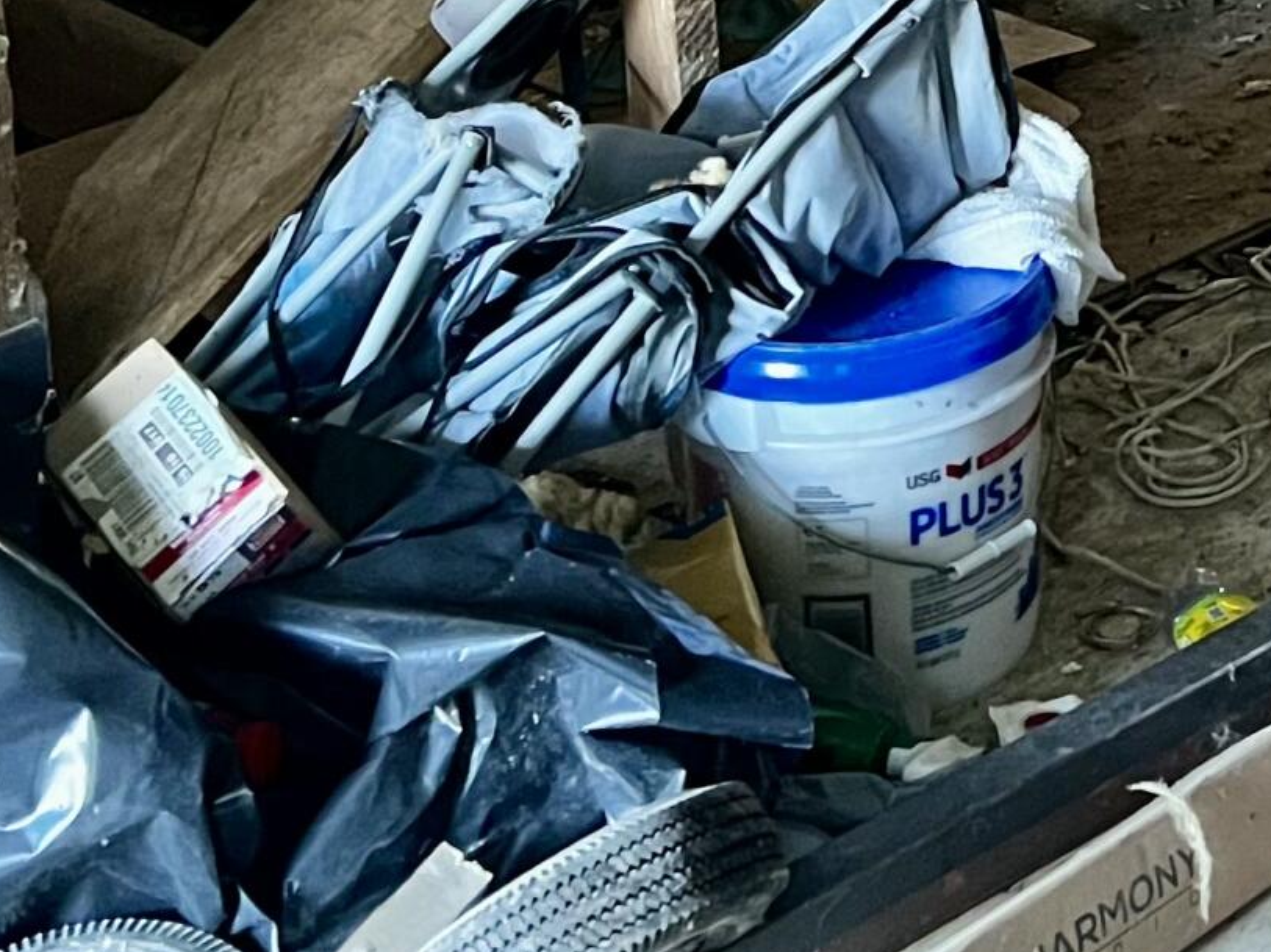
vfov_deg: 13.7
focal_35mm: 96
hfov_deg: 18.7
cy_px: -771
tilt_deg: -7.7
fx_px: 3523
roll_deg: +1.2
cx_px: 1737
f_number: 1.5
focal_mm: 5.7
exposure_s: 1/51
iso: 500
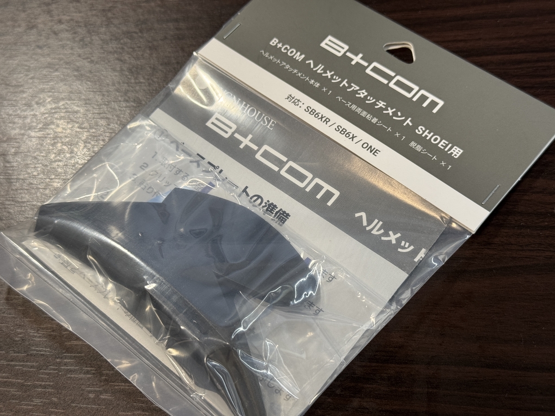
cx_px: 278
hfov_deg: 39.7
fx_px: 770
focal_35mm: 48
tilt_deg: -63.7
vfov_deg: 30.3
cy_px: 208
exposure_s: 1/92
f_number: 1.78
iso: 100
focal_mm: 6.76
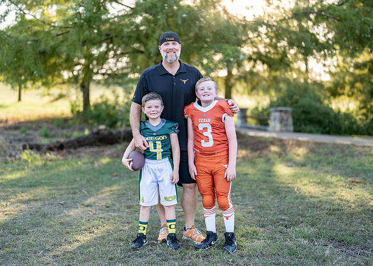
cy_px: 133
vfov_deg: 27.0
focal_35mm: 52
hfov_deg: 37.2
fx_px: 555
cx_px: 186
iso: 100
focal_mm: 50
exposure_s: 1/640
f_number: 1.2
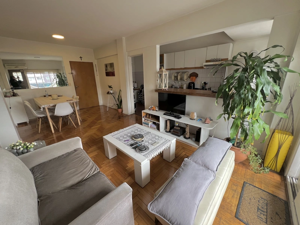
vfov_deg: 89.9
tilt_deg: -17.4
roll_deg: +1.3
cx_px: 150
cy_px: 112
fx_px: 113
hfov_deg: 106.2
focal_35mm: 13
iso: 125
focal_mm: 1.57
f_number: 1.8
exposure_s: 1/99
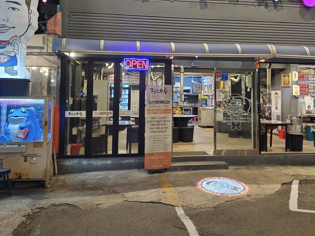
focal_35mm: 42
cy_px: 78
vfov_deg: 34.0
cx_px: 193
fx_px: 382
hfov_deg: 44.5
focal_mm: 6.3
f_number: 1.7
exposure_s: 1/120
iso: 250
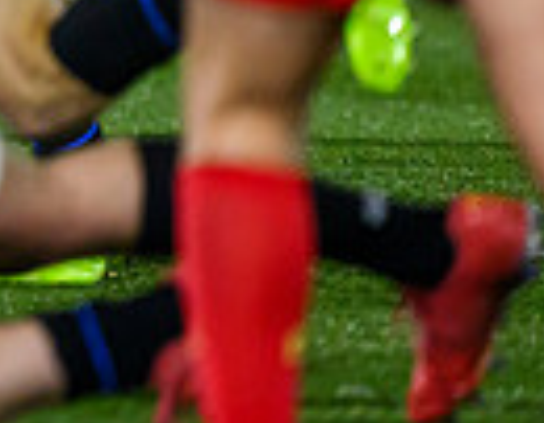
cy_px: -284
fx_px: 35535
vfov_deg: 0.7
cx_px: -910
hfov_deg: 0.9
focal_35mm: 2232
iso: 3200
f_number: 3.2
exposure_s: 1/1600
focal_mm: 400
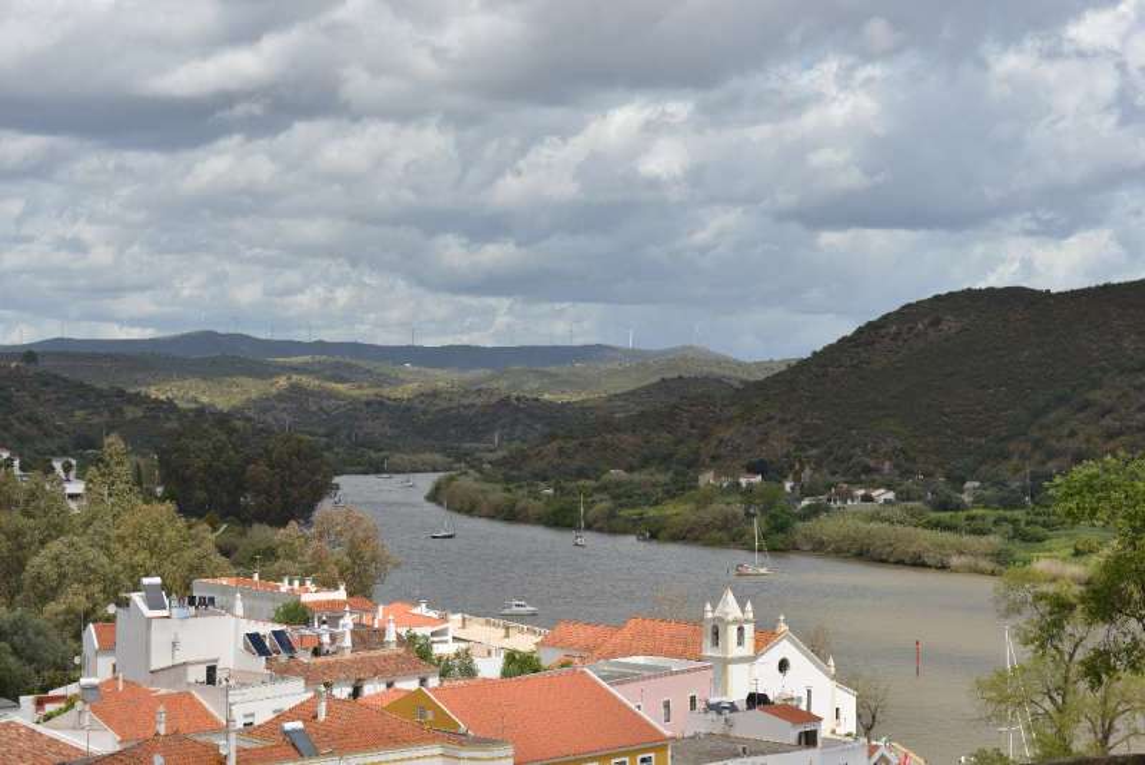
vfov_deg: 19.5
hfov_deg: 28.8
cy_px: 382
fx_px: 2227
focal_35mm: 70
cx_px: 572
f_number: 10
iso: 125
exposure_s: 1/320
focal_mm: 70
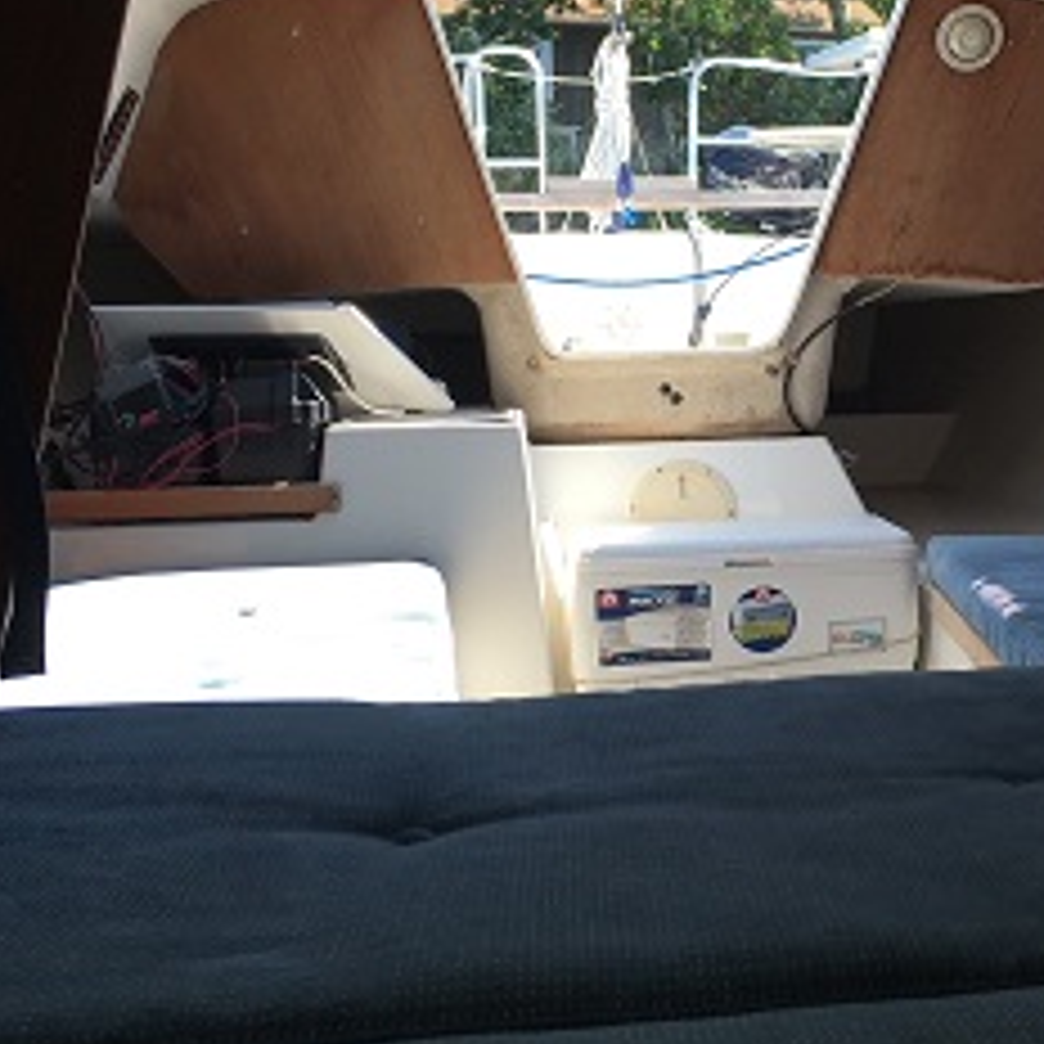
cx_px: 896
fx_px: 1808
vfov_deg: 32.1
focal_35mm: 53
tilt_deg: -2.1
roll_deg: +2.0
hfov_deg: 31.0
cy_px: 400
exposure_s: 1/319
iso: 25
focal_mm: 4.15
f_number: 2.2
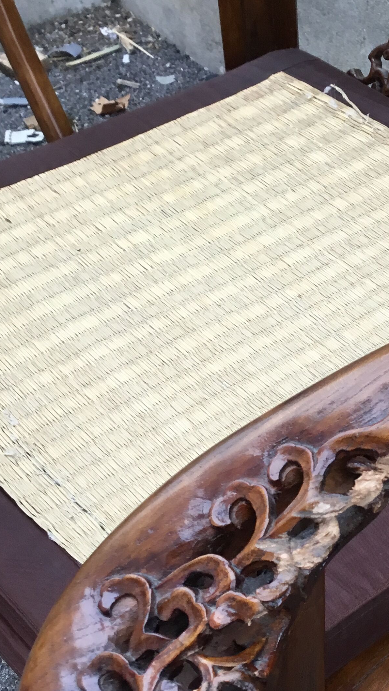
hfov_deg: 22.4
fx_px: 954
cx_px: 365
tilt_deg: -50.6
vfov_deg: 38.8
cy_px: 521
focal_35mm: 52
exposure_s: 1/33
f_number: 2.4
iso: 25
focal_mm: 3.3
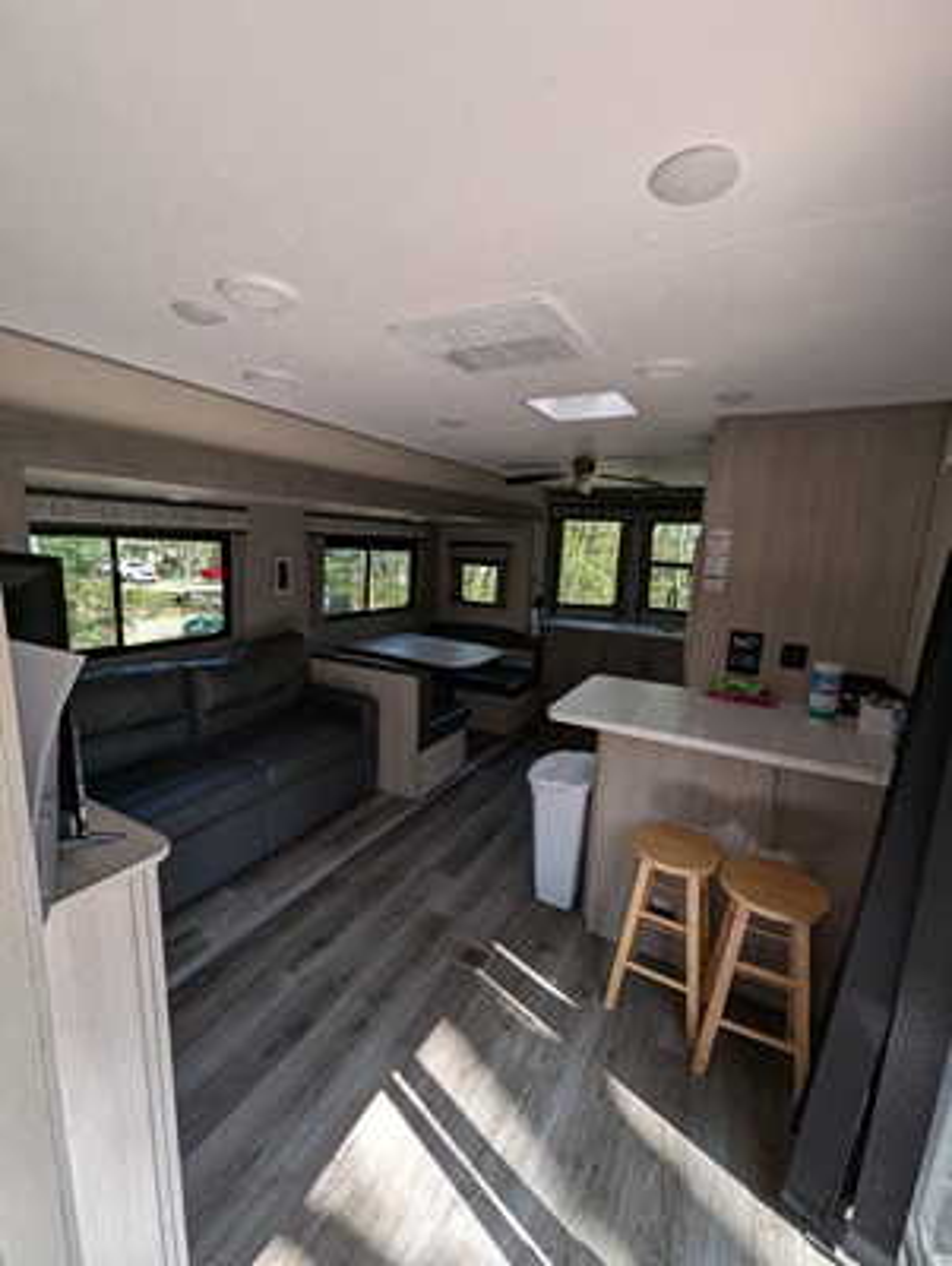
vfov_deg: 106.1
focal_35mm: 13
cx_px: 476
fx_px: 476
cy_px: 633
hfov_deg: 90.0
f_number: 2.2
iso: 64
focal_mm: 1.95
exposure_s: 1/130
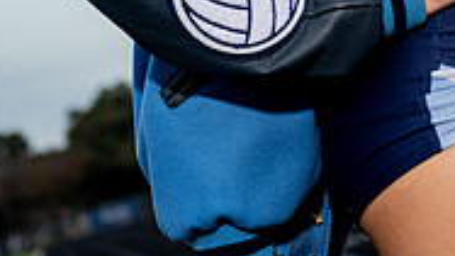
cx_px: 309
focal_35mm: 141
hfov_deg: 15.2
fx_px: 1700
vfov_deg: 8.1
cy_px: -280
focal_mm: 56
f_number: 4
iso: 200
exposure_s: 1/200
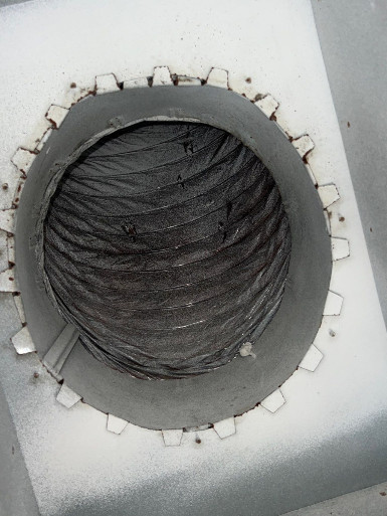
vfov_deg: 61.6
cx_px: 194
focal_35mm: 29
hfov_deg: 48.2
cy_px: 258
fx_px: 432
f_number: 1.8
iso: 20
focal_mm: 4
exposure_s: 1/695
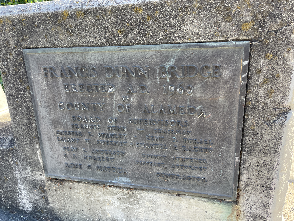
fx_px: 221
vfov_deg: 53.1
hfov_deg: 67.3
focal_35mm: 26
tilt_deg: -15.9
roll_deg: +4.2
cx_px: 147
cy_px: 110
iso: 32
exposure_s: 1/214
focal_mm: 4.2
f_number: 1.6
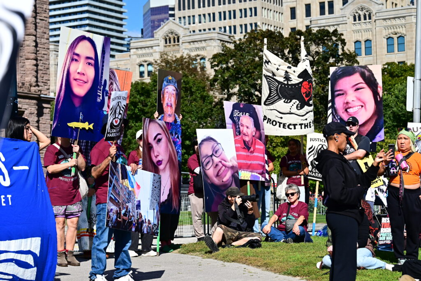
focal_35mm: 87
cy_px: 140
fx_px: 1017
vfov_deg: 15.7
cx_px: 210
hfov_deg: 23.4
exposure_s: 1/4000
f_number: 4
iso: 280
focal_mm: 58
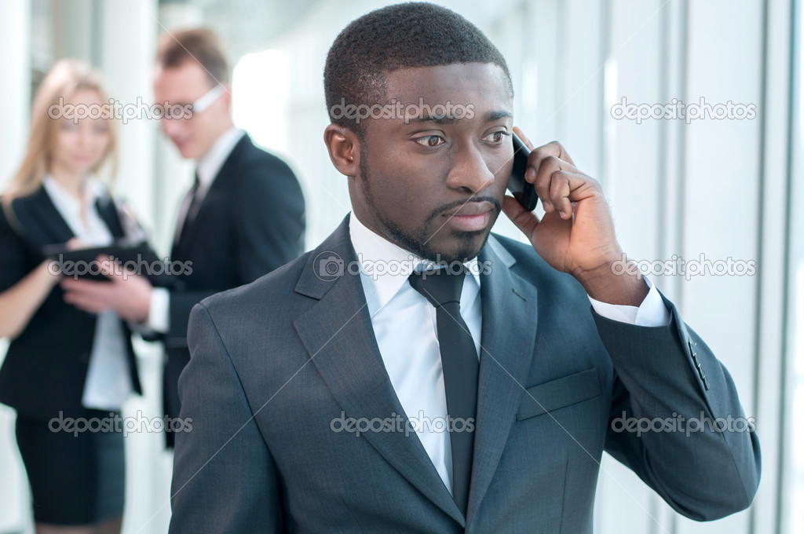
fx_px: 1673
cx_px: 402
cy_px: 267
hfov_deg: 27.0
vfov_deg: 18.1
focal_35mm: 75
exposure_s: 1/160
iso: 200
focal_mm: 50
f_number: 2.8
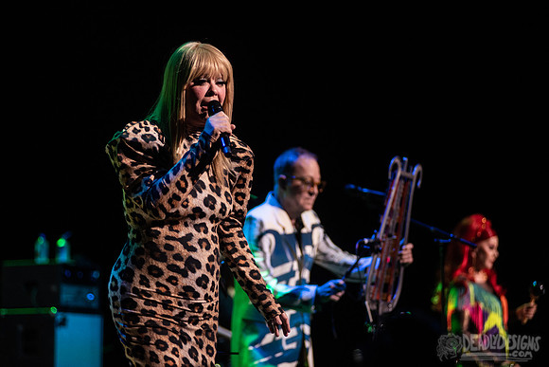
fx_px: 2278
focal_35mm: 149
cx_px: 245
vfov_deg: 9.2
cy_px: 164
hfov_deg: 13.7
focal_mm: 135
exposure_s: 1/800
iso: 1250
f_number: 3.2
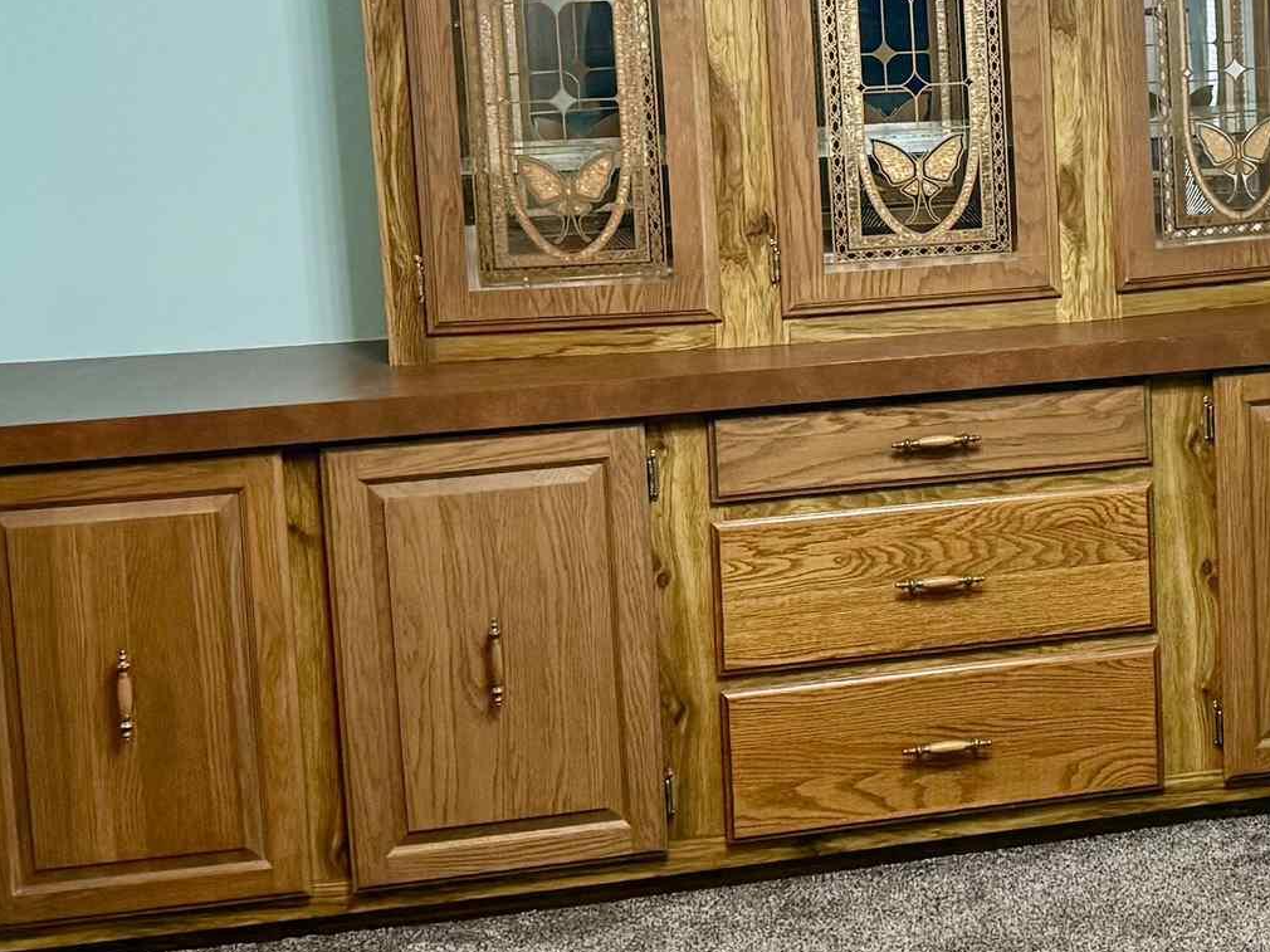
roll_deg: +1.3
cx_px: 1425
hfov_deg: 24.7
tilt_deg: -6.0
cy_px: 114
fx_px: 2678
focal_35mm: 73
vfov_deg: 19.8
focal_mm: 6.76
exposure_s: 1/120
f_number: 1.78
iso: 200
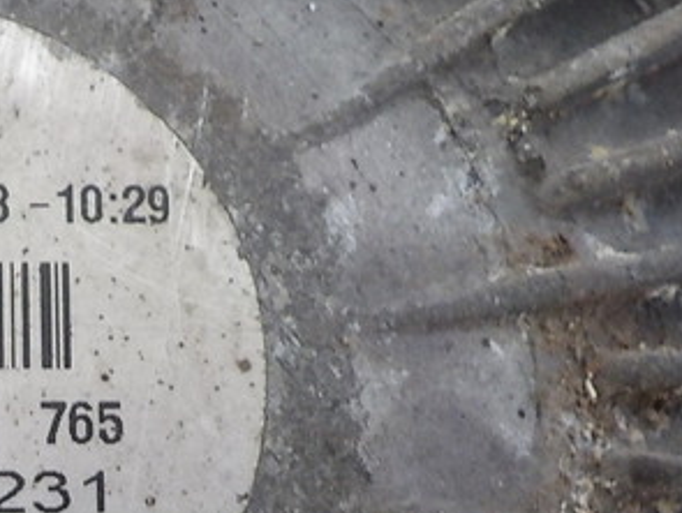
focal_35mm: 65
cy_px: 418
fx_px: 1282
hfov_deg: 27.6
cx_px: -37
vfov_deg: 22.3
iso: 360
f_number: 3.3
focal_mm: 4.1
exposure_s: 1/30
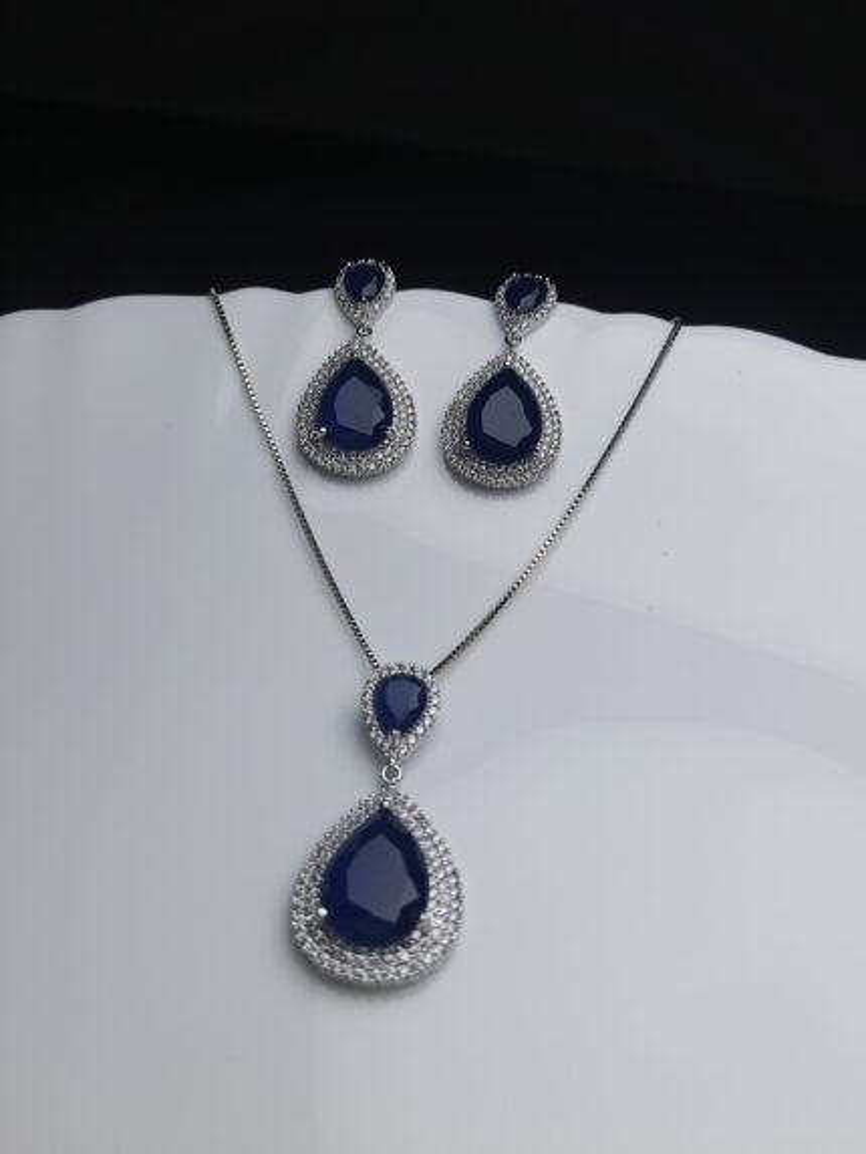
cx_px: 433
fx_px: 900
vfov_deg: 65.3
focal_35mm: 27
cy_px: 577
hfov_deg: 51.4
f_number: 1.8
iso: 64
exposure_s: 1/488
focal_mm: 3.98
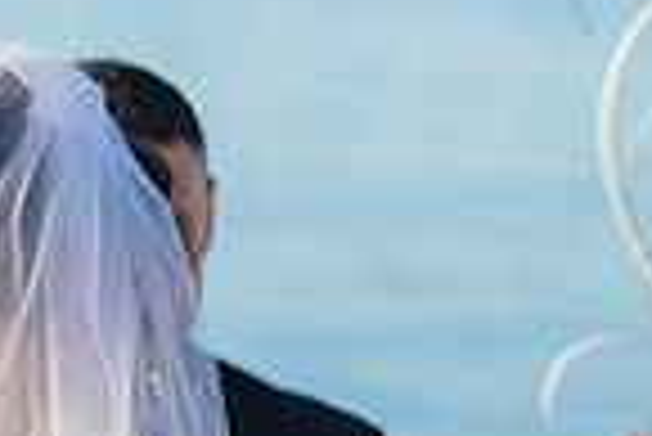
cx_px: 468
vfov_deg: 3.4
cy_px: 582
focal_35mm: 407
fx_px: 7378
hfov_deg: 5.1
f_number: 3.2
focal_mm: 102
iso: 200
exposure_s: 1/1600
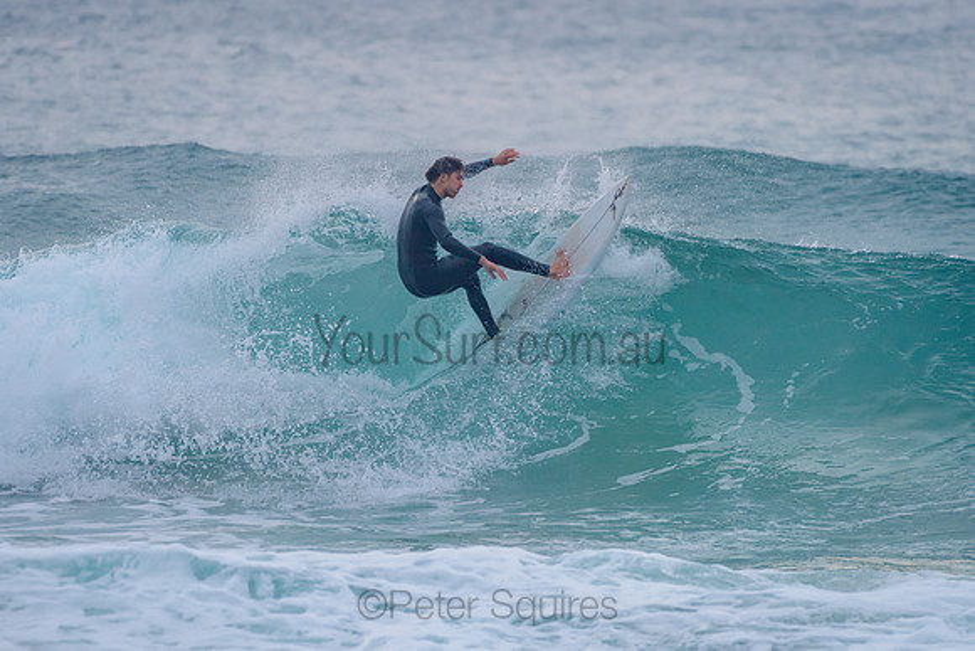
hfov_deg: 3.4
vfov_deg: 2.2
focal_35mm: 613
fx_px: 16609
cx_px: 473
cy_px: 319
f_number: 5.6
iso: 560
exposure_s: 1/1600
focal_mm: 500
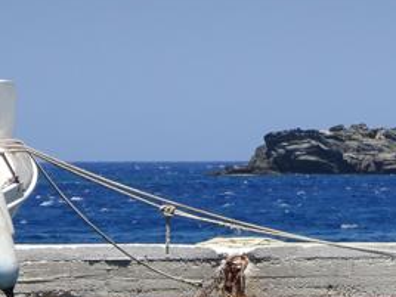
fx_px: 10261
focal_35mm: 897
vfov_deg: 1.7
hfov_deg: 2.2
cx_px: 319
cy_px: 402
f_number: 6.3
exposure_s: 1/400
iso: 80
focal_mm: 51.19
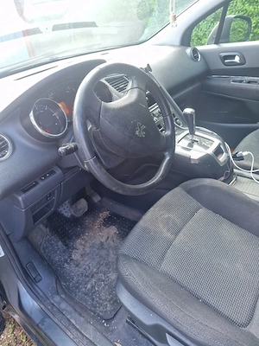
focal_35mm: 23
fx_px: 229
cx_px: 130
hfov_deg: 58.9
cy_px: 173
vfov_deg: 73.9
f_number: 1.8
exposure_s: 1/182
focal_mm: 6.4
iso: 64
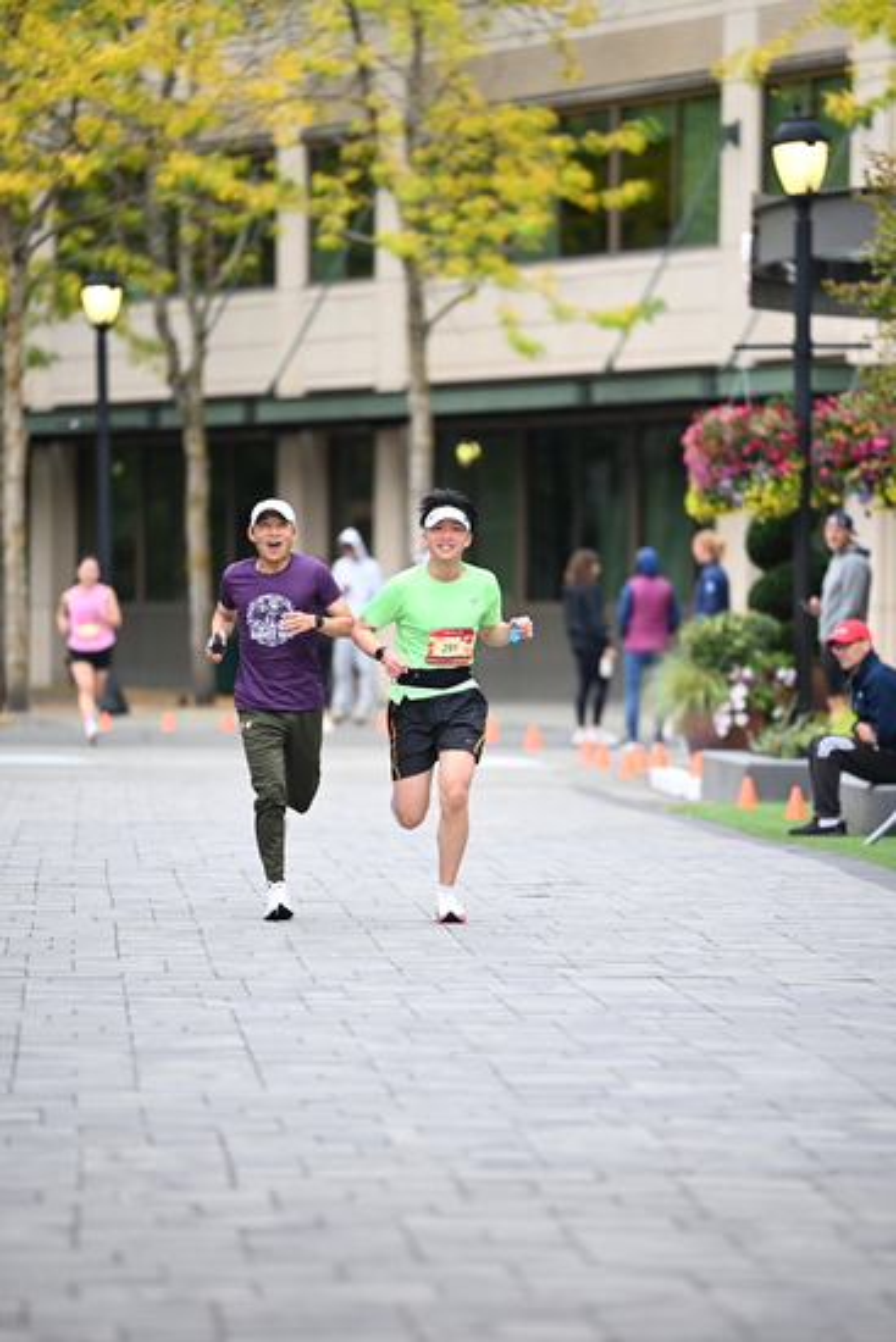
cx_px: 448
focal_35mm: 200
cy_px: 671
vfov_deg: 10.3
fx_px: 7461
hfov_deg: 6.9
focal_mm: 200
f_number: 2.8
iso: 1000
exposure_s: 1/1250
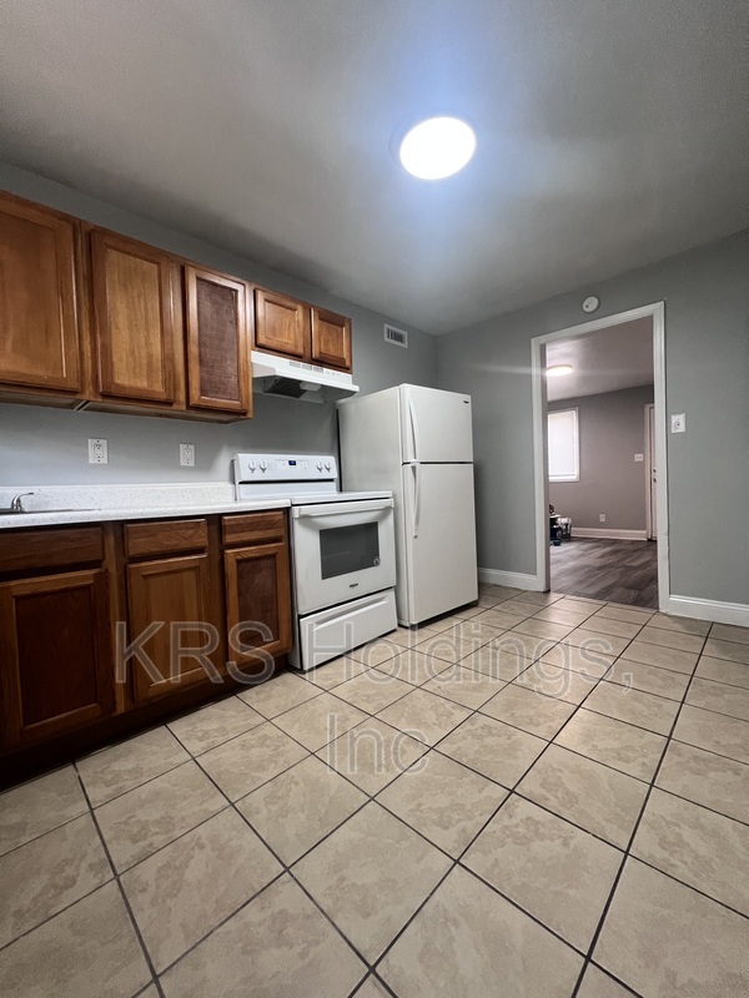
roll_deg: +2.0
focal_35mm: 13
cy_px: 499
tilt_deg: -2.9
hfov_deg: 89.9
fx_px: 375
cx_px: 374
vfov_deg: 106.2
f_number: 1.8
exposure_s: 1/60
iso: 200
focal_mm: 1.57
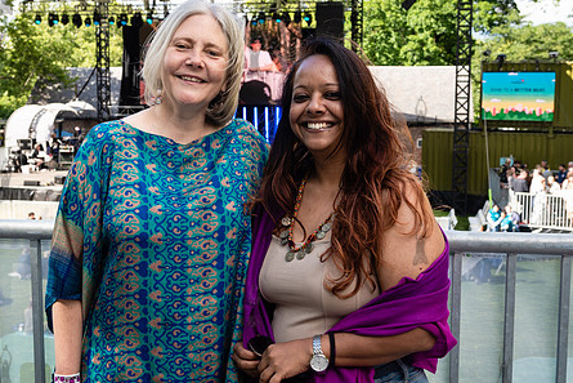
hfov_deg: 39.6
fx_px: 796
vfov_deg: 27.0
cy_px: 179
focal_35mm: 50
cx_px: 267
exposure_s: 1/200
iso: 200
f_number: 5.6
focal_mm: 36
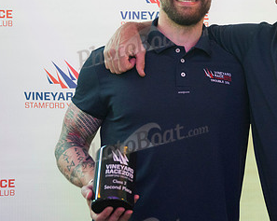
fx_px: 909
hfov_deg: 17.0
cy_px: 62
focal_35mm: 111
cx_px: 266
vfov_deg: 13.8
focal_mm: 48
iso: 800
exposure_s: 1/80
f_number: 2.8
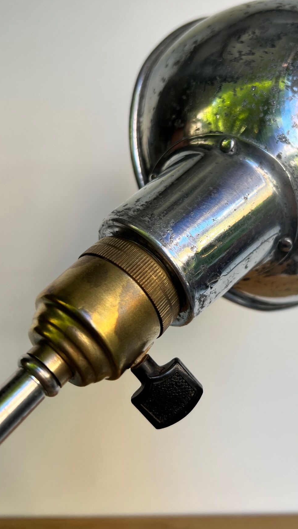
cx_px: 204
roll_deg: -0.7
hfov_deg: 35.2
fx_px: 464
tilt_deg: -8.4
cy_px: 223
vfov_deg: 59.2
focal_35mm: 33
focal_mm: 5.7
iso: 32
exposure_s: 1/147
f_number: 1.5
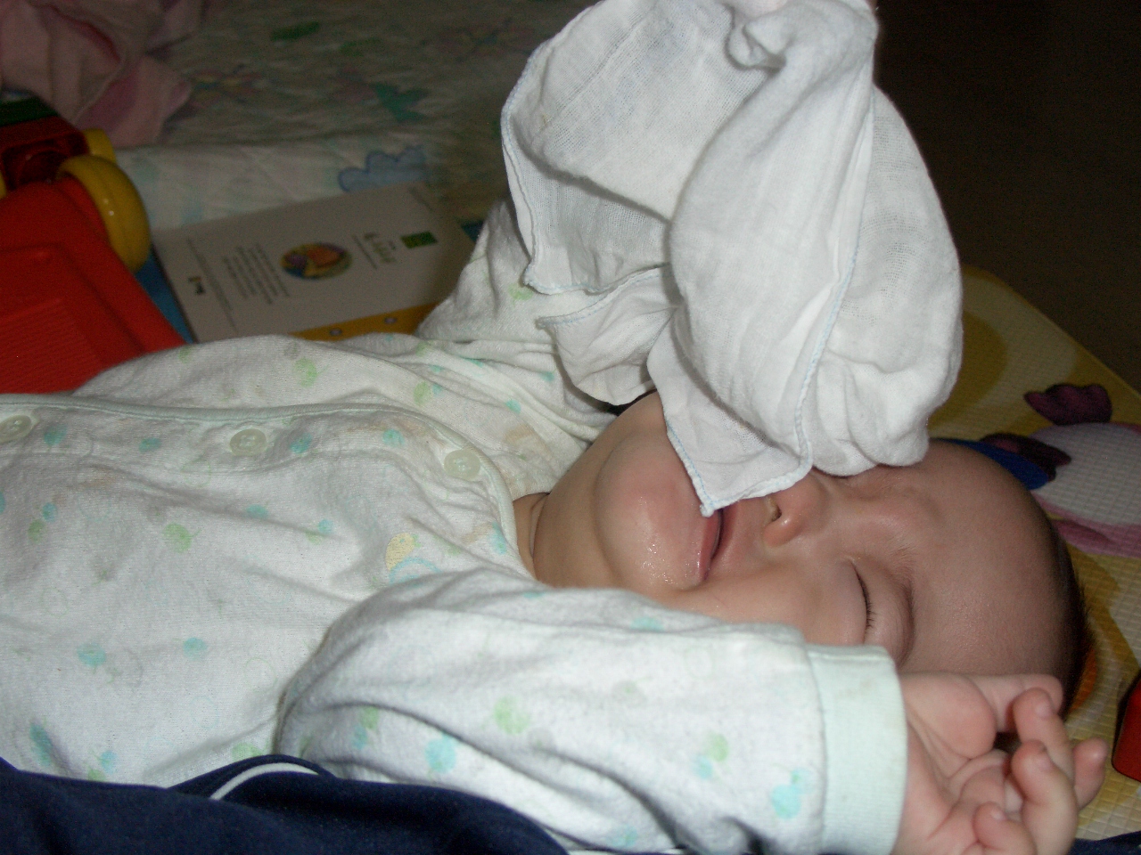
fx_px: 1417
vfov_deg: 33.6
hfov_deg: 43.9
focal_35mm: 43
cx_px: 570
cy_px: 428
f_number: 3
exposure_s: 1/60
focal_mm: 9.2
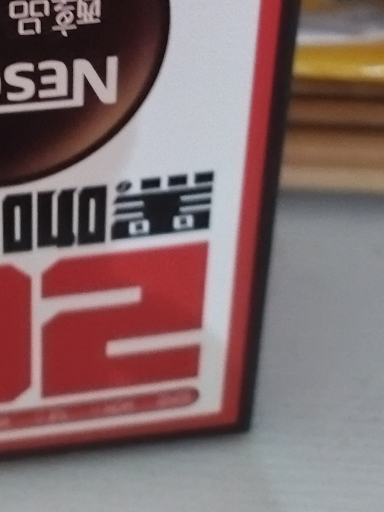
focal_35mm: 56
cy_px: -100
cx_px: -3
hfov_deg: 24.8
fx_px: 828
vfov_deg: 29.6
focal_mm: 5.52
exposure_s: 1/20
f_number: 1.9
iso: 5891
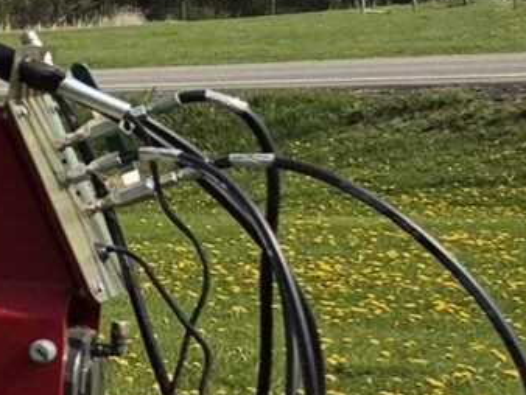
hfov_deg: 8.5
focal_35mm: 174
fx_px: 2646
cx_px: -1292
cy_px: 263
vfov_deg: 8.5
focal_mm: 5.4
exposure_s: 1/6409
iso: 80
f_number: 1.8
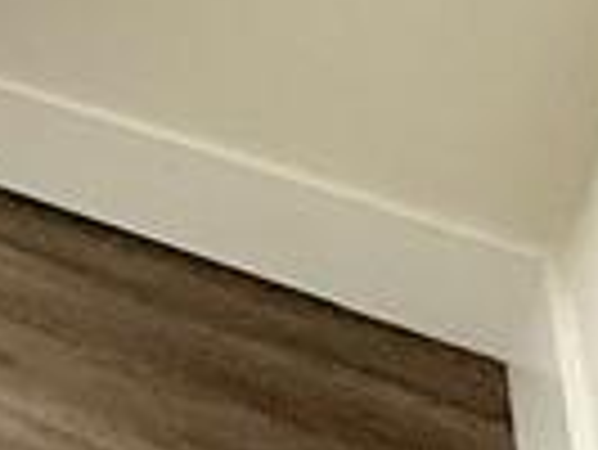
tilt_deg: -14.2
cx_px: -1682
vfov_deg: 11.8
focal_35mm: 108
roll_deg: +0.2
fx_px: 1867
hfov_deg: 8.7
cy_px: -540
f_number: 2.2
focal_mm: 2.22
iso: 100
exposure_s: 1/99
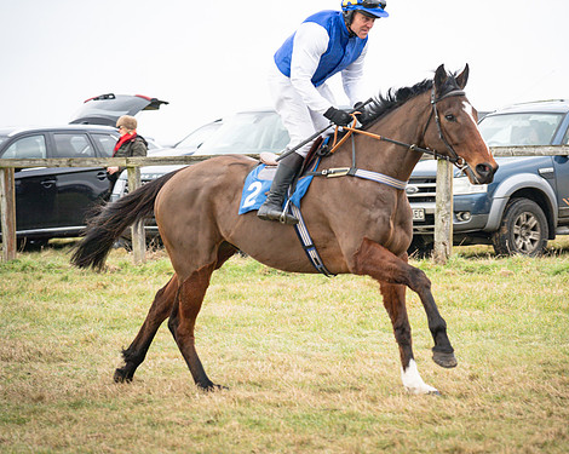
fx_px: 3550
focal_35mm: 211
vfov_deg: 7.3
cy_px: 189
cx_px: 311
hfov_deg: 9.2
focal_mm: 135
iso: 500
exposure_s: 1/1000
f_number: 4.5
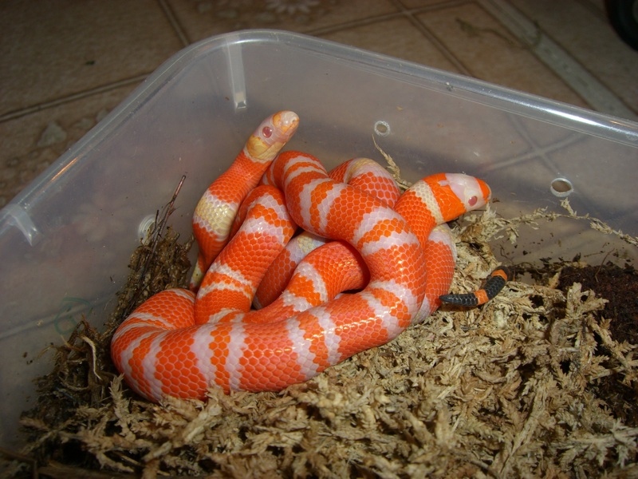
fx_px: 700
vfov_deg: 37.7
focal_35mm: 38
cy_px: 240
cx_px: 319
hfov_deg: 49.0
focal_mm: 6.2
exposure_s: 1/60
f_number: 4.3
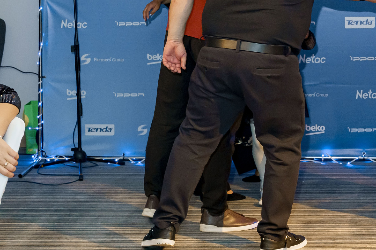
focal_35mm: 123
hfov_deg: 16.6
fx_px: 1284
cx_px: 279
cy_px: 36
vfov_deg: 11.1
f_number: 5
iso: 3200
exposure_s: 1/125
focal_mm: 59
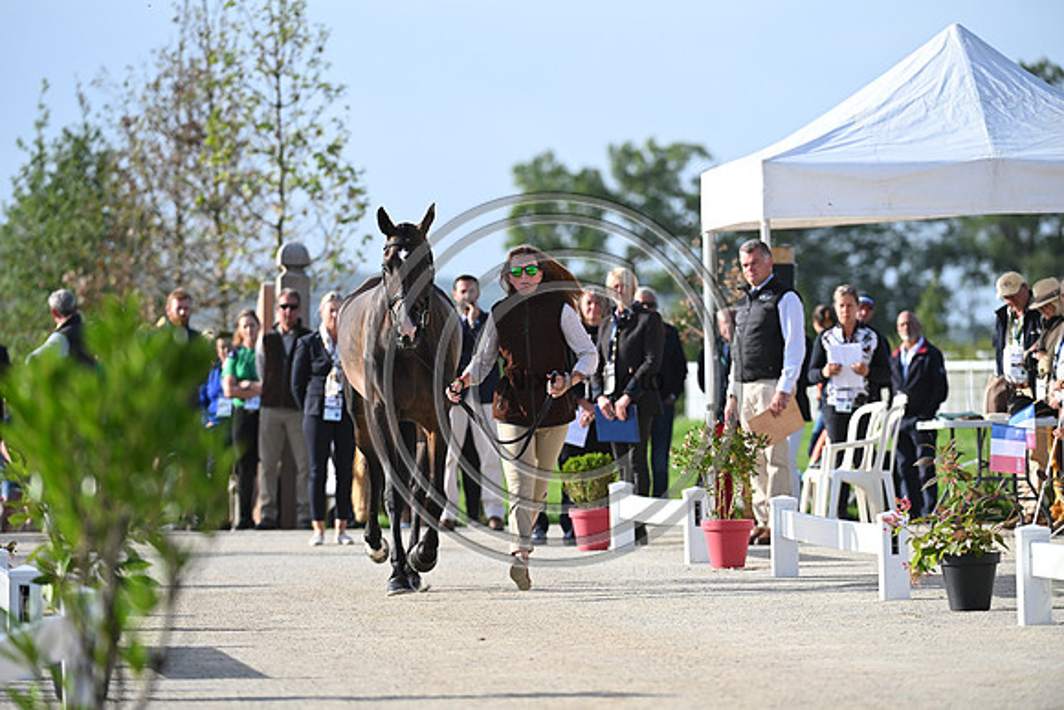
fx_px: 8573
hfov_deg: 7.1
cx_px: 532
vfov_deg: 4.7
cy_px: 355
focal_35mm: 290
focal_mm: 290
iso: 640
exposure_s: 1/1600
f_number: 5
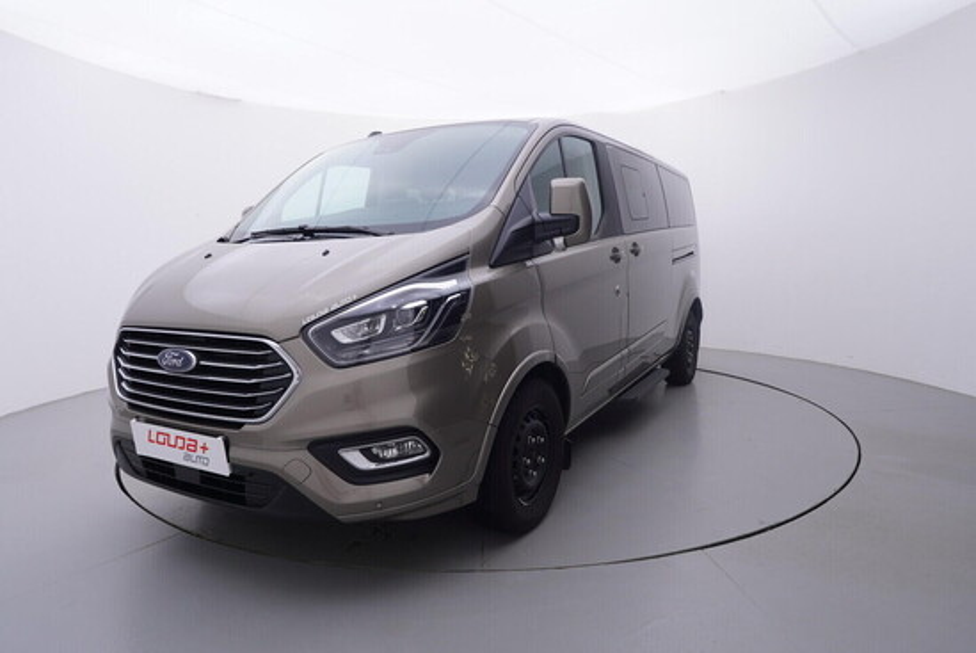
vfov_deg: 56.2
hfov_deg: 77.3
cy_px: 326
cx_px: 488
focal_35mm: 22
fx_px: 610
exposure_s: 1/80
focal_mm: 15
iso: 200
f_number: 5
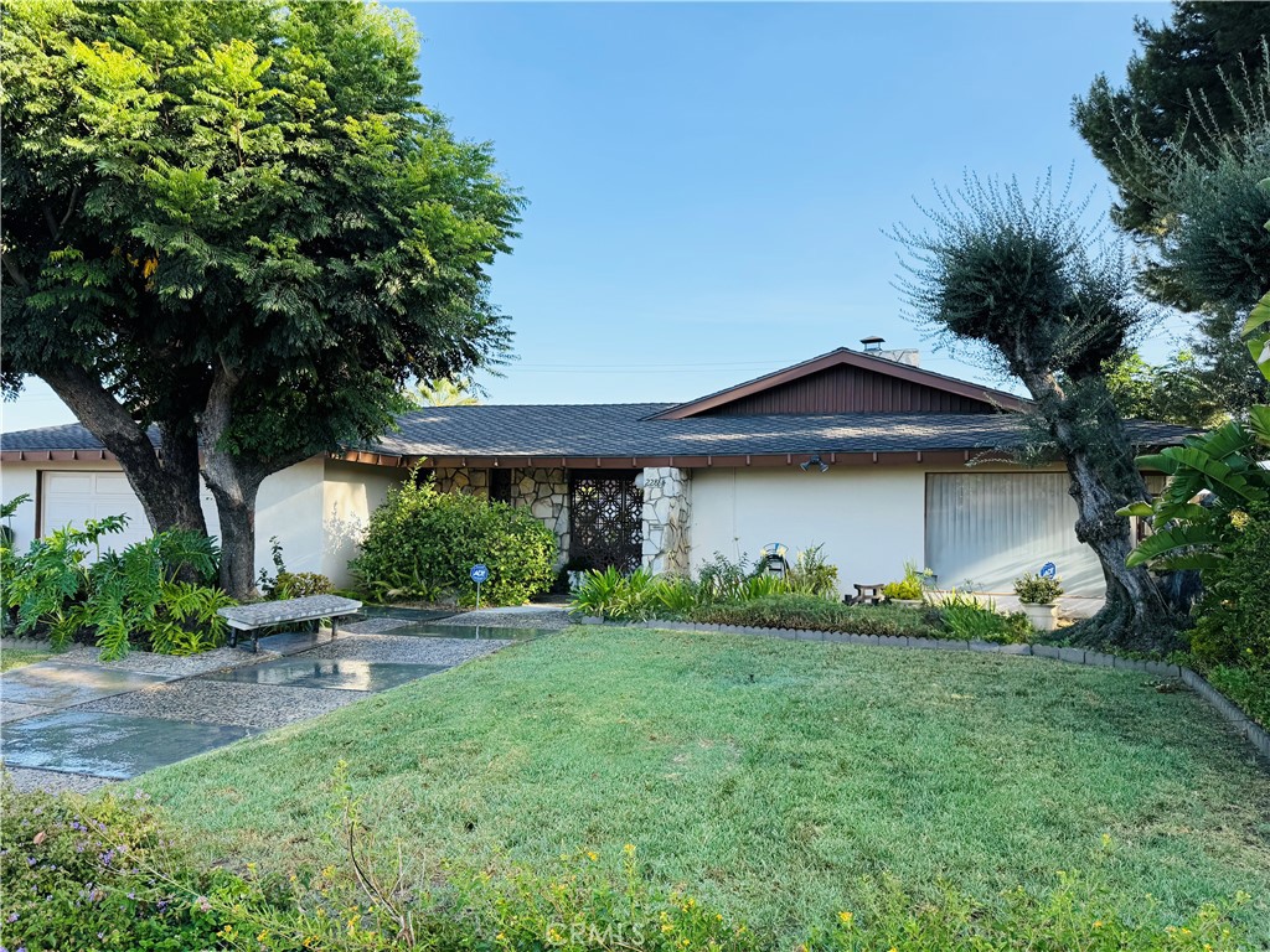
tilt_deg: +0.8
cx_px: 635
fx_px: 881
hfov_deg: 71.6
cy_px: 476
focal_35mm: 24
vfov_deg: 56.8
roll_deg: -2.4
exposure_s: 1/1385
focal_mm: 6.76
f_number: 1.78
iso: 80
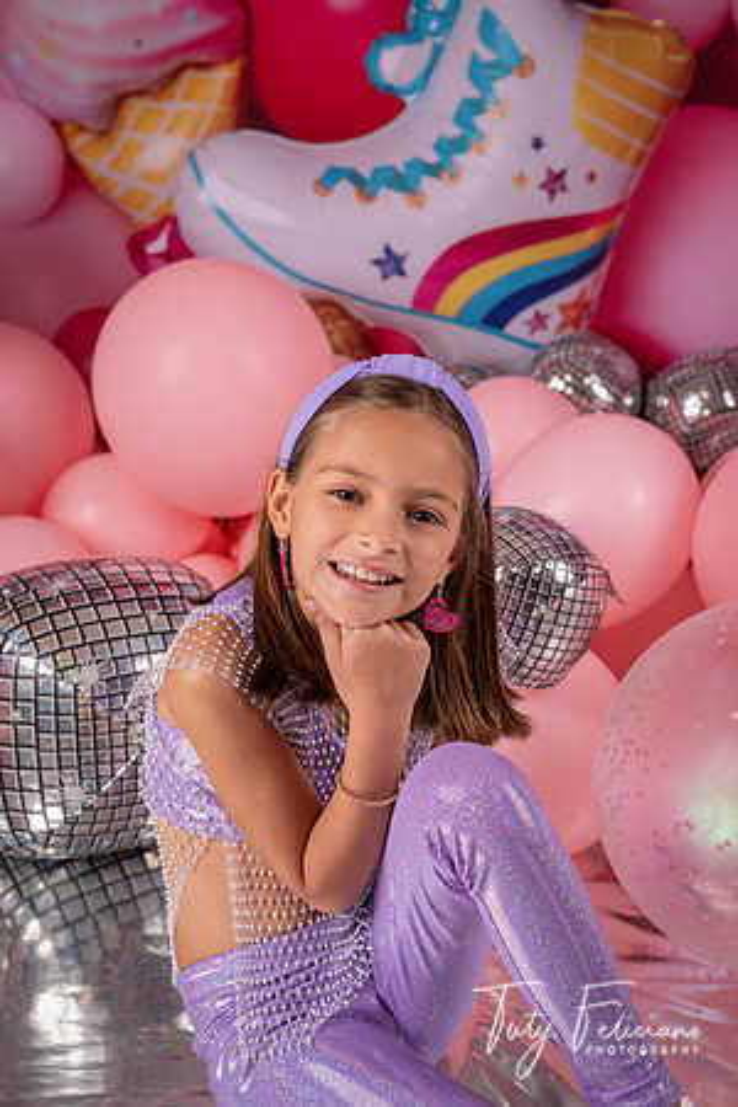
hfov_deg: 24.6
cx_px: 369
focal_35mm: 55
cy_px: 554
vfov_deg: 36.2
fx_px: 1691
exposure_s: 1/100
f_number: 5
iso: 160
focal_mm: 55
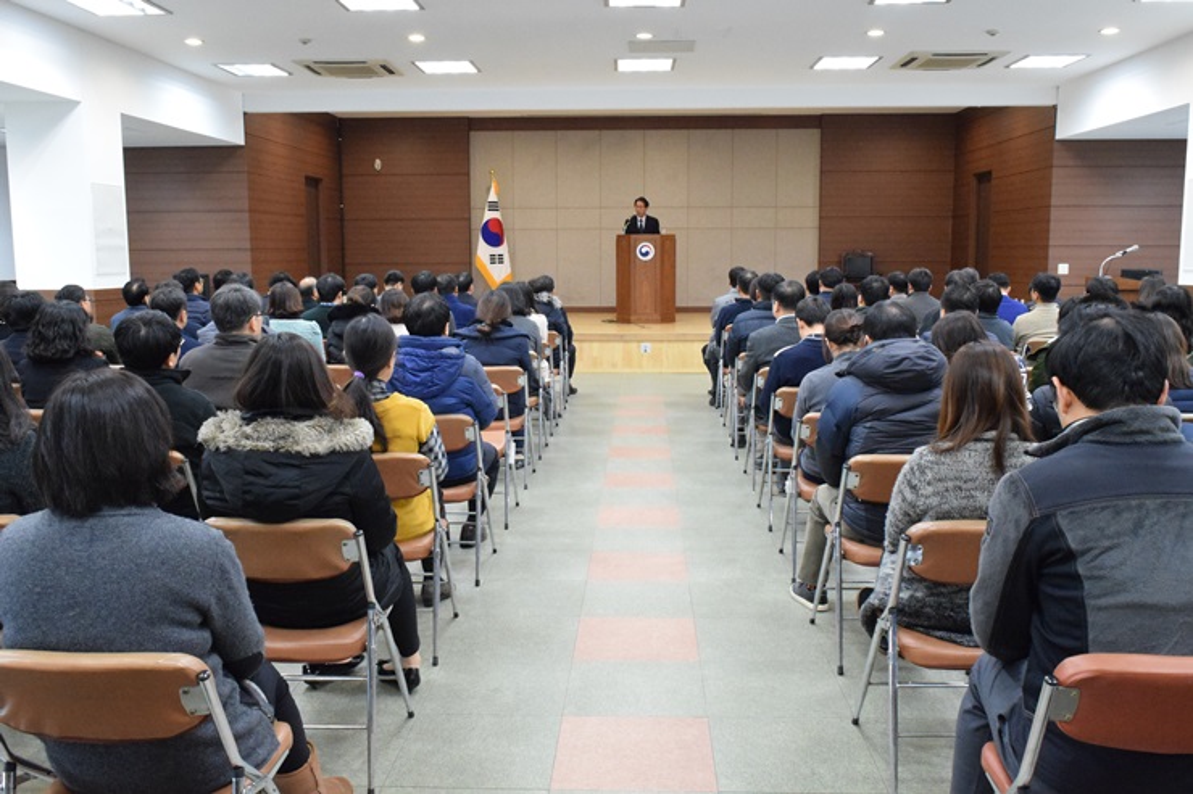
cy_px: 397
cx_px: 596
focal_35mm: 32
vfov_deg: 41.7
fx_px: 1044
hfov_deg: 59.5
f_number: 9
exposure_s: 1/60
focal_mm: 21
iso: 6400
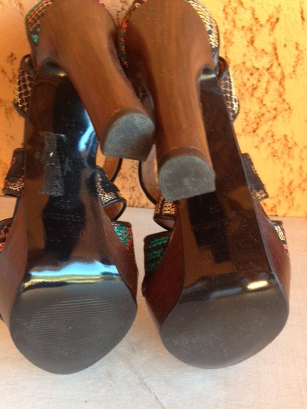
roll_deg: -1.5
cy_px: 204
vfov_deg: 55.3
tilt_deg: -37.7
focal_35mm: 33
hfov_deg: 43.0
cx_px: 154
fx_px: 390
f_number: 2.4
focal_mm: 4.12
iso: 64
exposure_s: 1/20
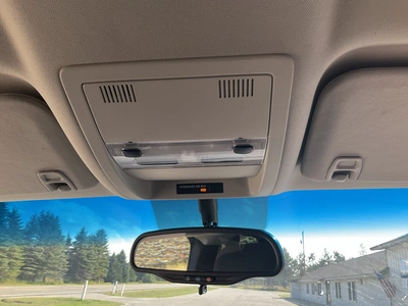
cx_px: 204
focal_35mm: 29
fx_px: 342
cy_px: 153
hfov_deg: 61.7
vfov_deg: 48.2
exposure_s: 1/201
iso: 20
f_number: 1.8
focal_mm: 3
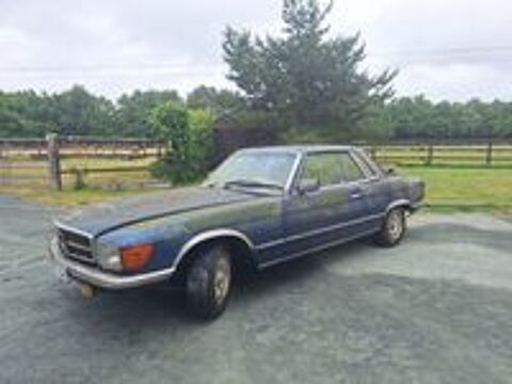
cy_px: 192
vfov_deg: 58.9
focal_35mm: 23
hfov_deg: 73.9
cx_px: 256
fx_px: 340
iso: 40
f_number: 1.8
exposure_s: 1/1289
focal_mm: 5.54
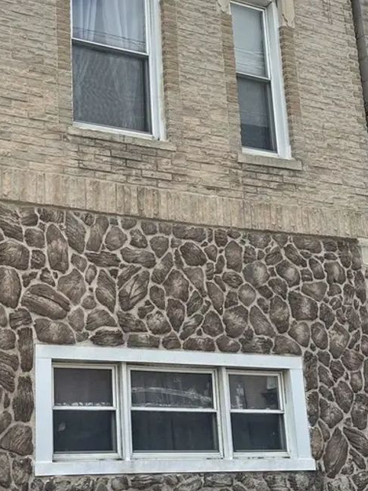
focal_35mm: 51
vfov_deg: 37.5
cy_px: 251
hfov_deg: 27.5
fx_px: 722
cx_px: 34
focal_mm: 6.86
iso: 80
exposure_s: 1/2591
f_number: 1.78
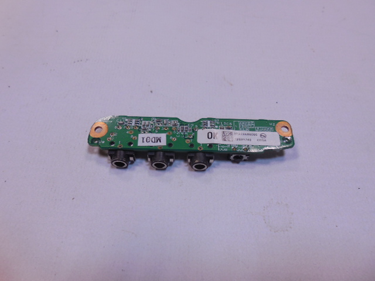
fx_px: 282
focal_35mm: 26
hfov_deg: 67.3
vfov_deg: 53.1
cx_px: 188
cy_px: 140
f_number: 3.5
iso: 180
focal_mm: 4.6
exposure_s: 1/30
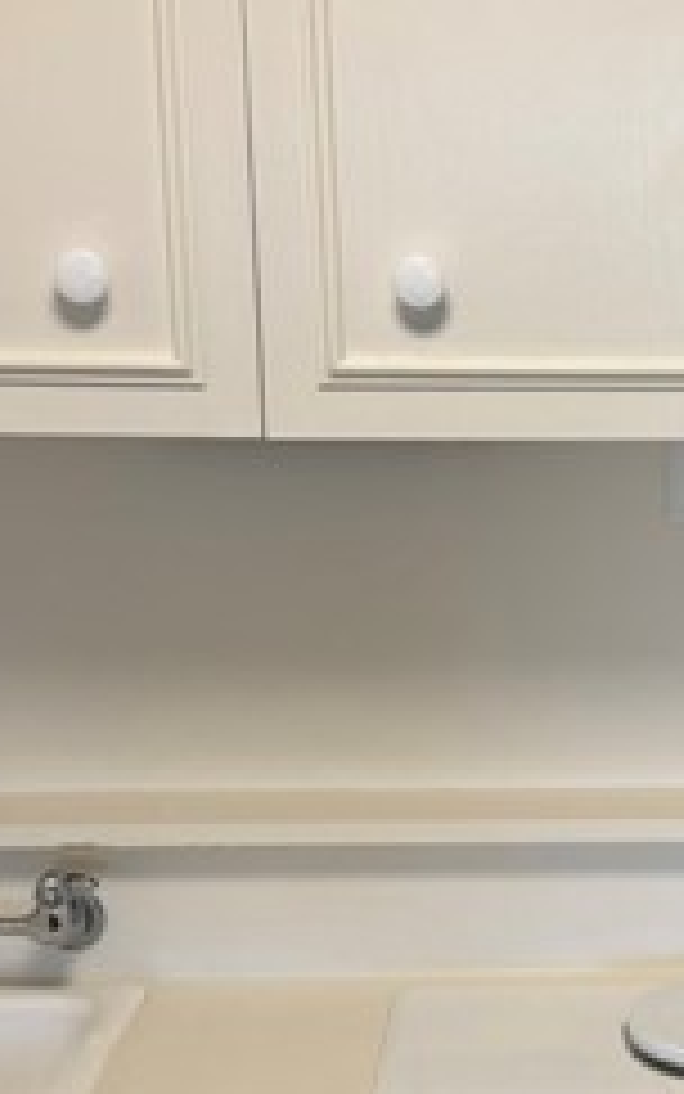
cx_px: 648
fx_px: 1997
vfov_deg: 30.5
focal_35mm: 67
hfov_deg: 19.0
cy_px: 684
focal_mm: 6.76
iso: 160
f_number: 1.78
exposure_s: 1/120
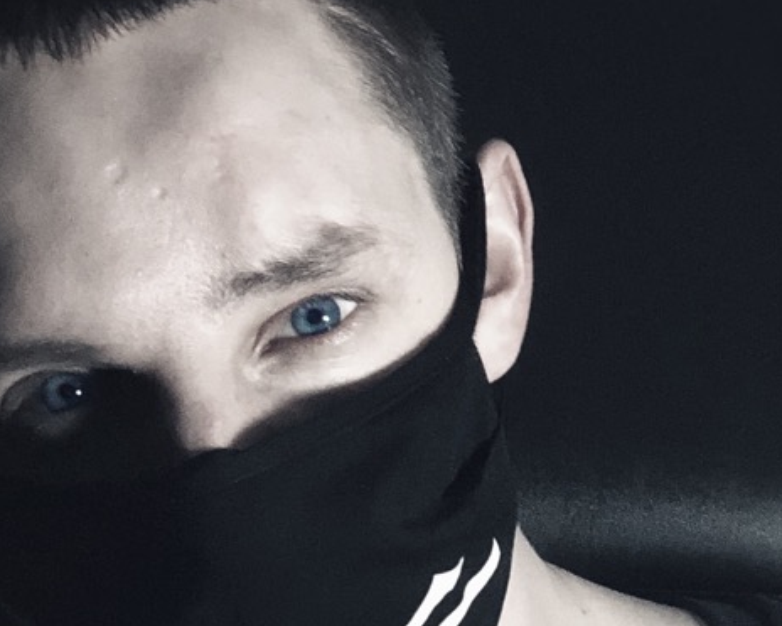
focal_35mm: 164
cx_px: 458
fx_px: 3795
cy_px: 828
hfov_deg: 11.8
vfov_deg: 9.3
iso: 160
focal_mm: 6
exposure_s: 1/9
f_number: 2.4
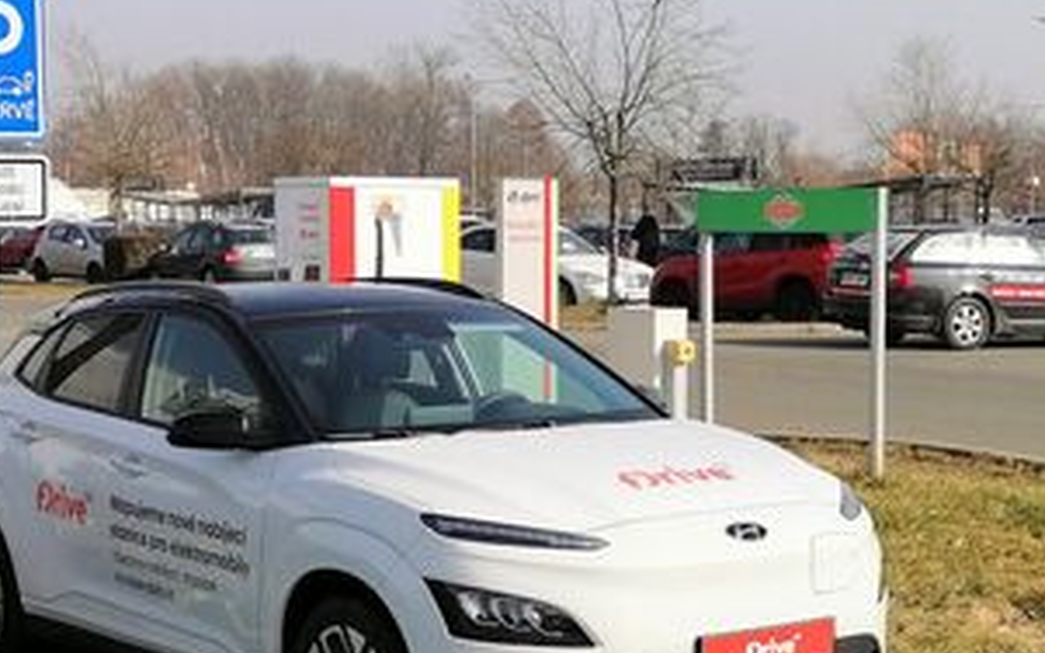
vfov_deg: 16.9
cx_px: 490
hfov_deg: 26.8
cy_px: 406
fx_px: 2193
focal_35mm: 77
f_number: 1.8
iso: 50
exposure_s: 1/1862
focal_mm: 5.3
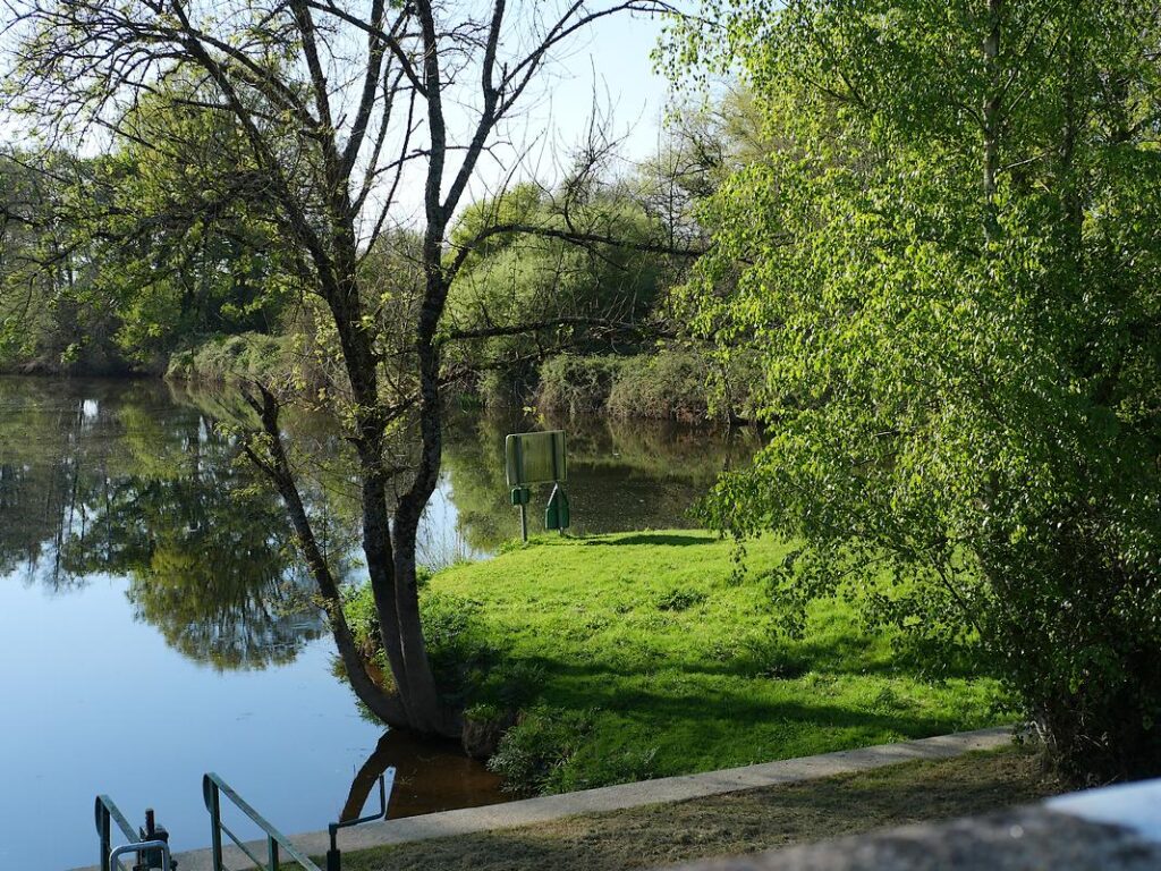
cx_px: 580
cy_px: 436
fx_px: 1677
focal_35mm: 50
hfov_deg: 38.2
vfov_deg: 29.1
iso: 200
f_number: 3.5
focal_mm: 25
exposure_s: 1/800
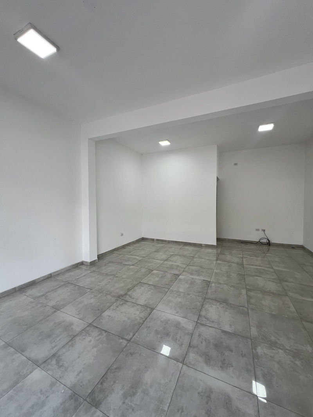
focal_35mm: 13
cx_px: 156
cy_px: 208
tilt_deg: -3.2
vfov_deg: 106.2
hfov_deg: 89.9
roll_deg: +0.7
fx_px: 157
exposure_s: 1/99
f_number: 1.8
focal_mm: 1.57
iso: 40
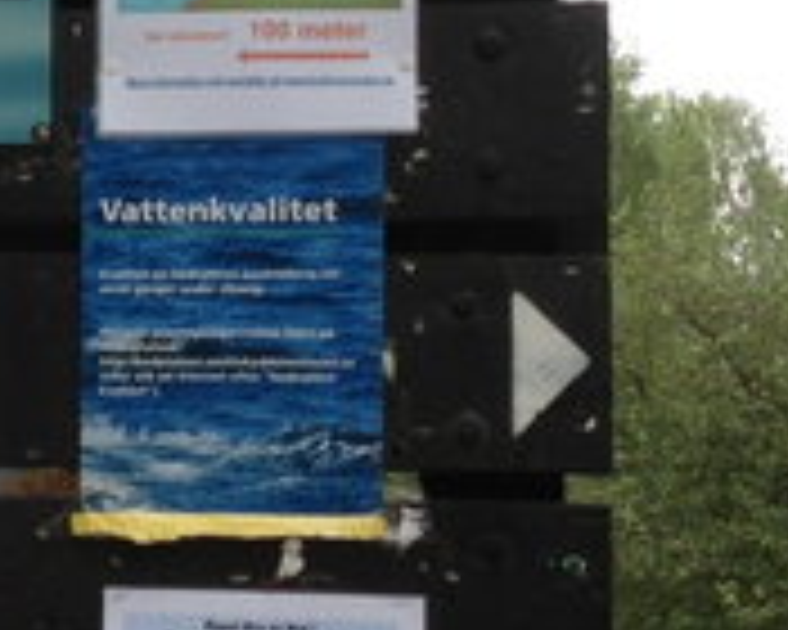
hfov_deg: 11.8
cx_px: -358
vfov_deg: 9.8
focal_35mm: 157
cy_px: 180
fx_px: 3662
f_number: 2.4
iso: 50
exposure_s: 1/194
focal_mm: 4.13
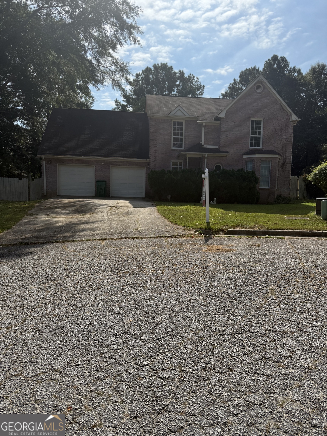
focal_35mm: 24
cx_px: 164
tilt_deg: -4.5
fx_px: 302
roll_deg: -1.5
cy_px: 218
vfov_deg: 71.6
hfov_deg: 56.8
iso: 100
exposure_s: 1/8130
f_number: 1.78
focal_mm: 6.76
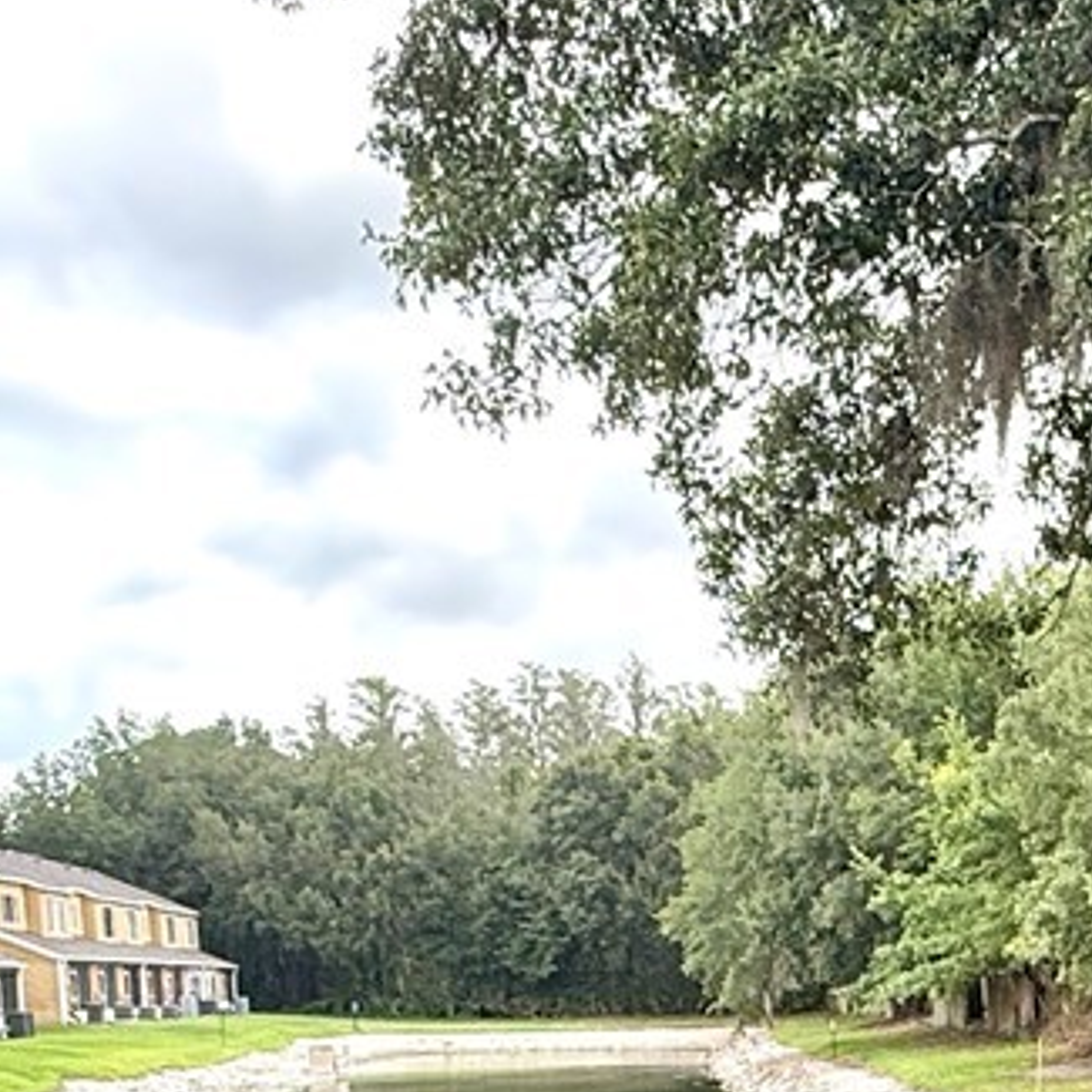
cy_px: 1327
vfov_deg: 25.2
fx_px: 2177
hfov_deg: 27.5
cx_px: 887
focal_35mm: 61
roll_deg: -0.1
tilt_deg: -7.8
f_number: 2.2
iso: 64
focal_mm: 2.22
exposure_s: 1/631
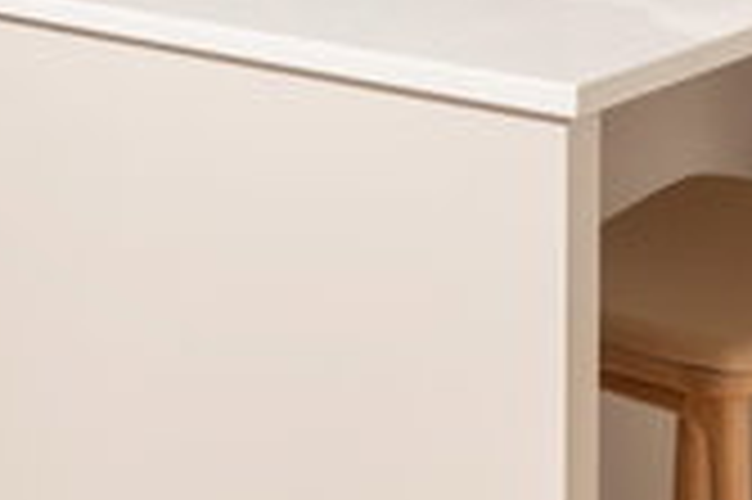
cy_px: -356
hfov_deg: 23.6
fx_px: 1795
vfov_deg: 14.3
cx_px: 432
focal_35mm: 86
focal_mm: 18
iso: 800
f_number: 13
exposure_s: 1/80
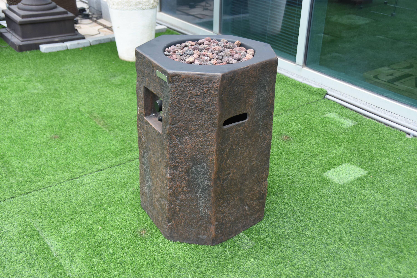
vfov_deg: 33.0
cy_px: 139
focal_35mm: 40
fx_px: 469
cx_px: 208
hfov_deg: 47.9
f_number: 4.8
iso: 280
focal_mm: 27
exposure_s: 1/90
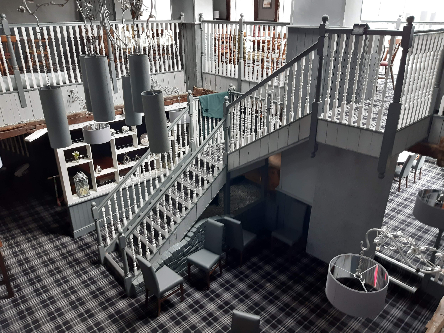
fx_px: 333
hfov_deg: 67.3
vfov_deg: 53.1
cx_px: 222
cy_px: 166
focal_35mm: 26
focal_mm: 3.92
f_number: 1.7
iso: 100
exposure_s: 1/50
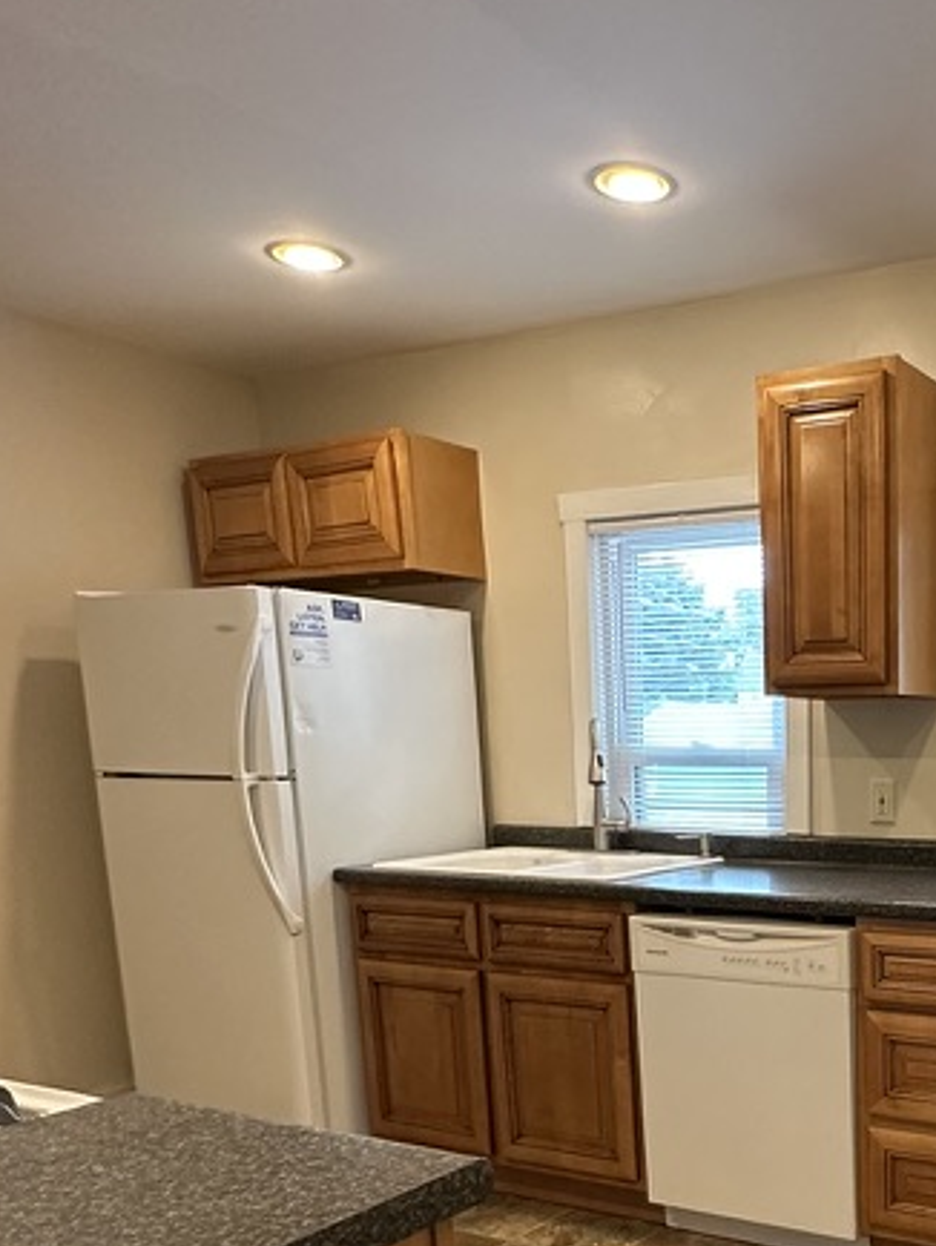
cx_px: 910
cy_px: 968
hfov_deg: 38.7
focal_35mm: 33
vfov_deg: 52.3
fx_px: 1189
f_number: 2.2
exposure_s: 1/120
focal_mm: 2.22
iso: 320
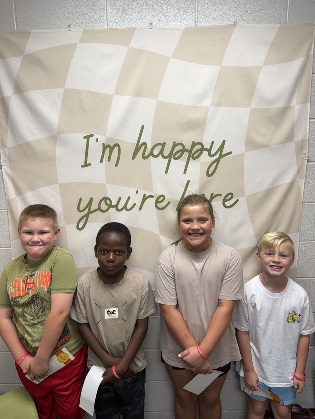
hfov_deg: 56.8
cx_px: 158
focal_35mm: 24
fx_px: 291
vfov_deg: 71.6
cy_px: 210
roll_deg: +0.3
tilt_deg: -10.2
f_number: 1.78
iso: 125
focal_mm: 6.76
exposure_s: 1/120
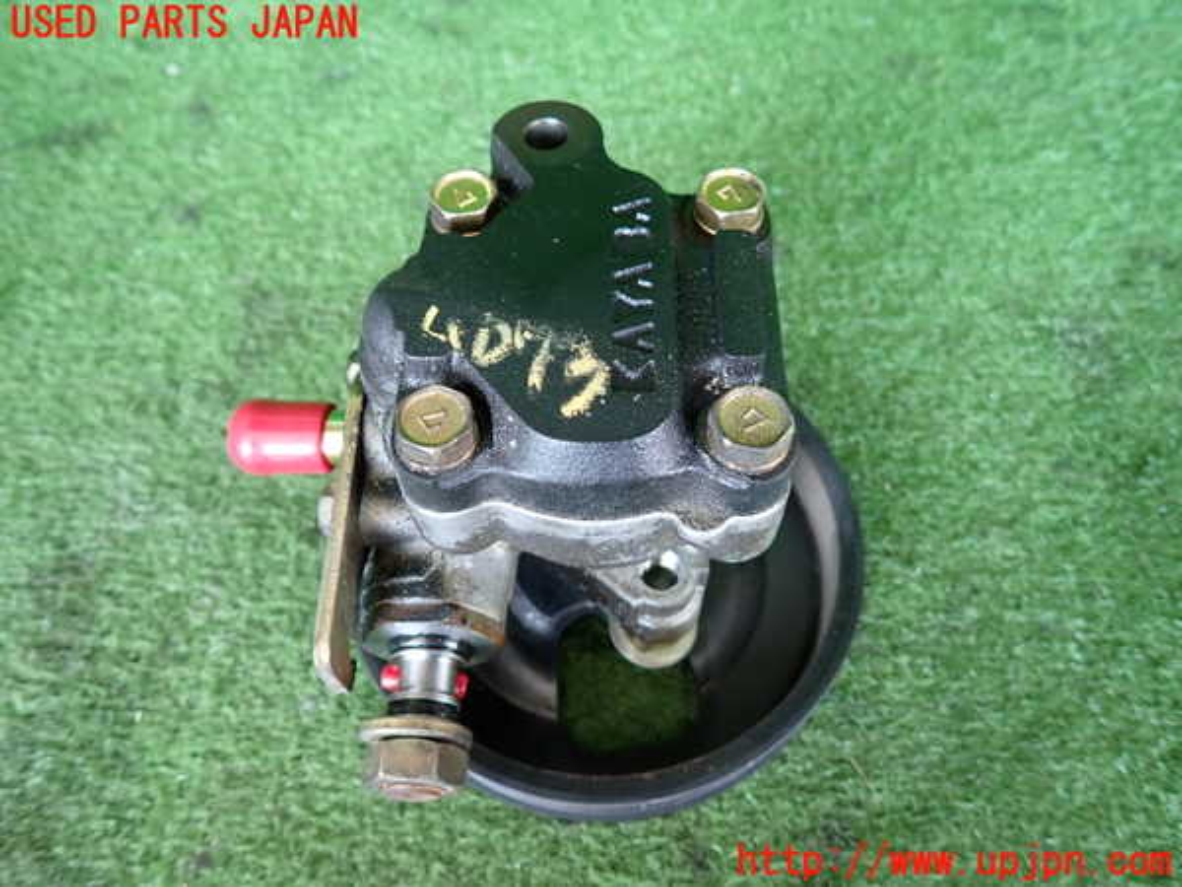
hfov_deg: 69.4
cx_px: 591
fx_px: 854
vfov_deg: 54.9
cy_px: 444
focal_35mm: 25
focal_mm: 4.5
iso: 200
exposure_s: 1/40
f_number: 2
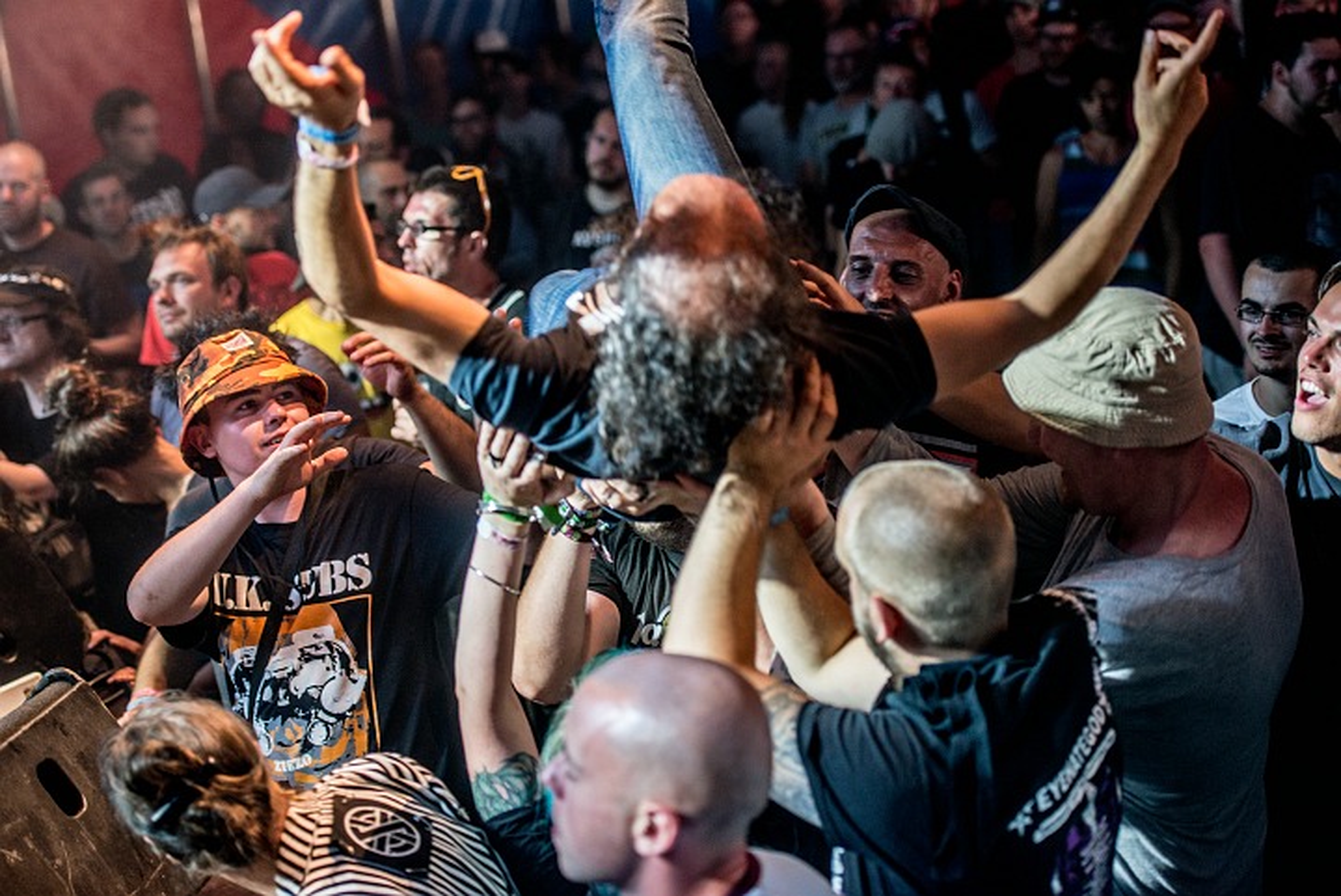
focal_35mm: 70
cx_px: 670
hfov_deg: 28.8
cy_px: 448
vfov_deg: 19.5
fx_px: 2609
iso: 800
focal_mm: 70
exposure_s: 1/125
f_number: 2.8
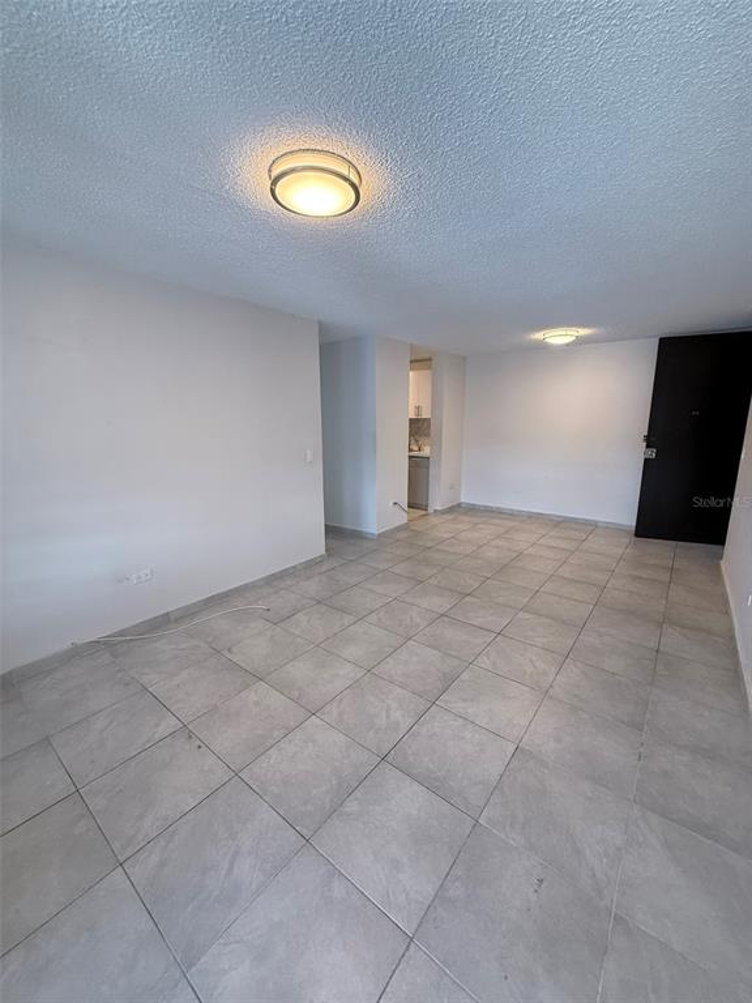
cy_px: 502
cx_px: 376
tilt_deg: -11.3
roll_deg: -0.6
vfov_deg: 102.1
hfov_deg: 85.7
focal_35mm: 14
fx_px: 406
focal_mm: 2.22
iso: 250
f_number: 2.2
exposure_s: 1/120
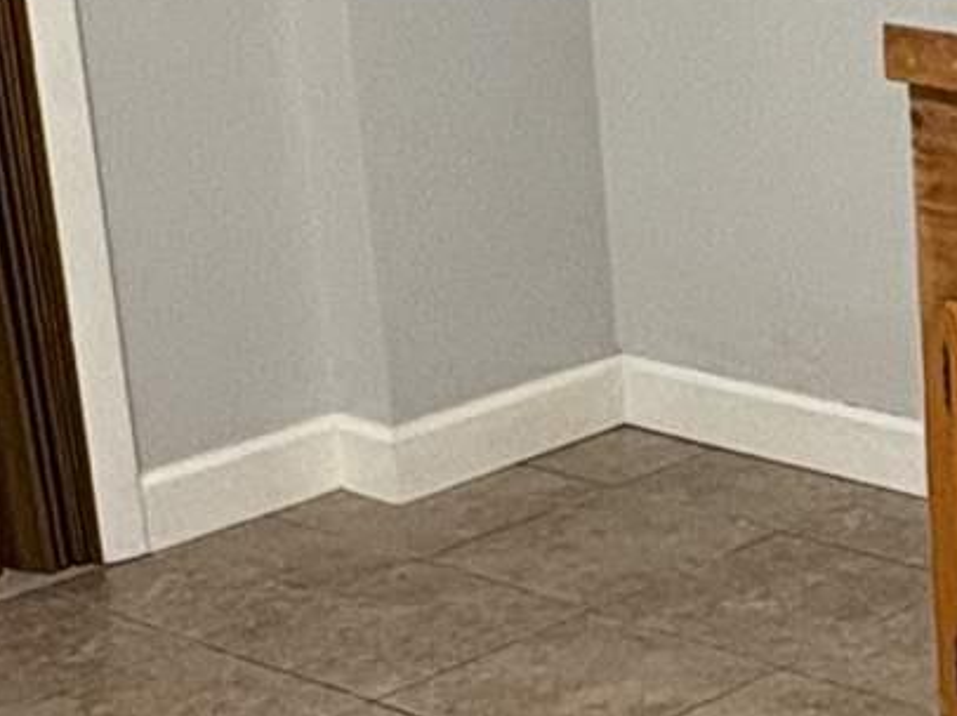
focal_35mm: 106
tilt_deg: -15.2
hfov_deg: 16.7
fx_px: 2929
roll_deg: -0.4
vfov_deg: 13.9
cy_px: 304
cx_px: 1490
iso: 200
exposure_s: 1/120
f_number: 2.2
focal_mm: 2.22
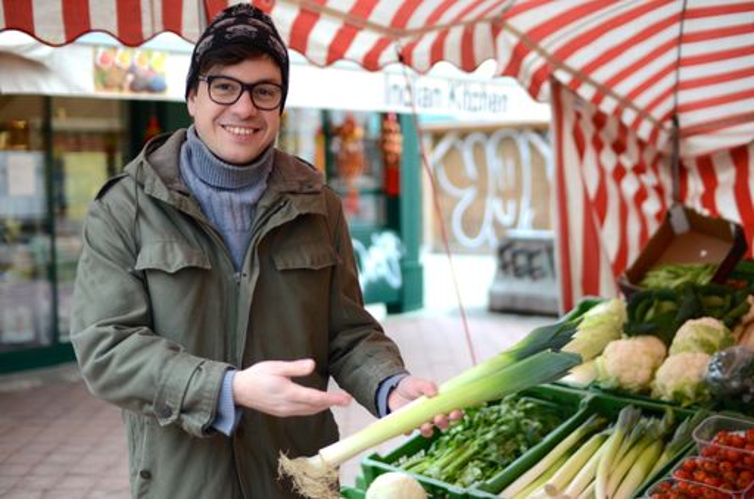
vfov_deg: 29.7
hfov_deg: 43.7
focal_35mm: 45
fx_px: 940
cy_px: 250
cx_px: 377
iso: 800
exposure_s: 1/3200
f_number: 1.4
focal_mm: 30
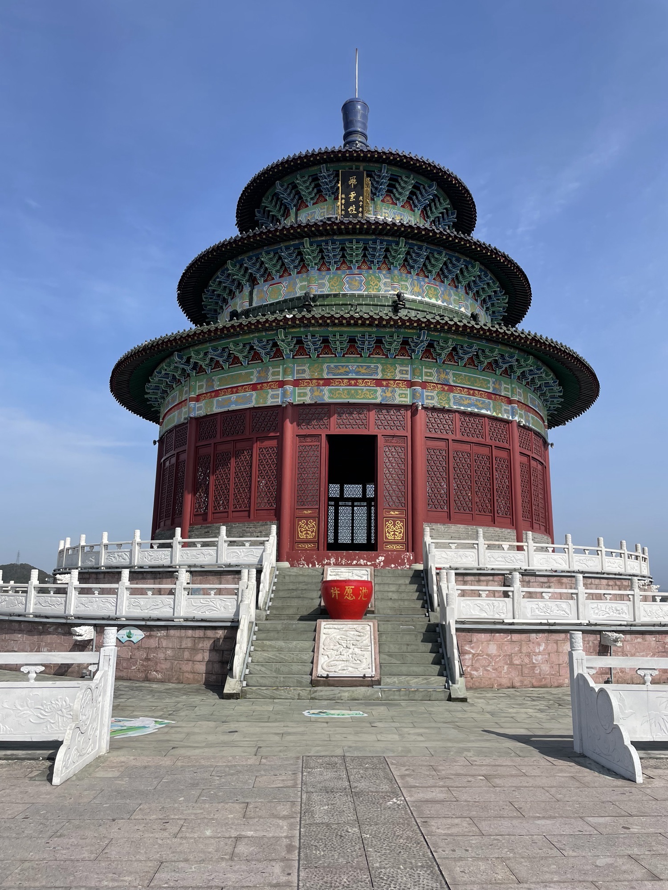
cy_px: 445
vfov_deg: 67.3
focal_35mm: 26
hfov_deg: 53.1
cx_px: 334
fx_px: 669
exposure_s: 1/4651
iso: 32
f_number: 1.6
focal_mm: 4.2
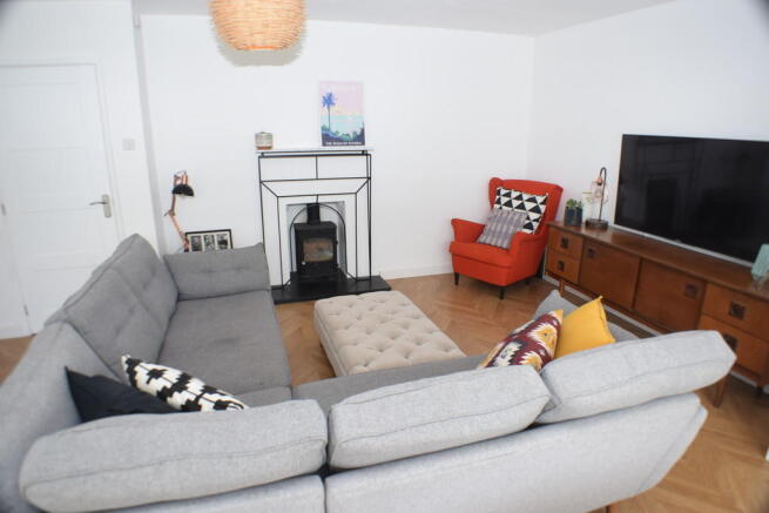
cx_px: 384
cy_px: 256
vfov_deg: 48.0
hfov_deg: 67.4
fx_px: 577
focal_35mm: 27
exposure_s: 1/100
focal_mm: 18
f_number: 5
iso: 400
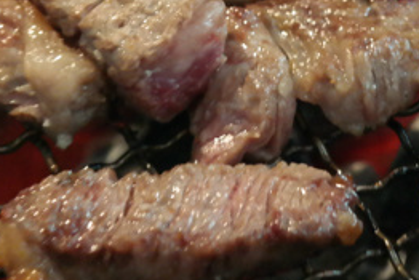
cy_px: -32
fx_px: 2341
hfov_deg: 10.1
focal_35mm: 201
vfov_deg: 6.8
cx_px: 448
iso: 3200
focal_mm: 45
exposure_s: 1/40
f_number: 5
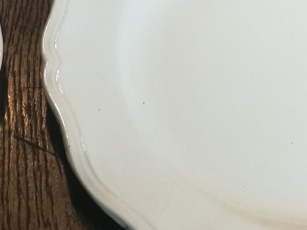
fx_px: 852
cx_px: 22
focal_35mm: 96
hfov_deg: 20.0
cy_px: 2
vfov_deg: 15.2
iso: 250
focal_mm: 4.5
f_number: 2.2
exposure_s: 1/33.3
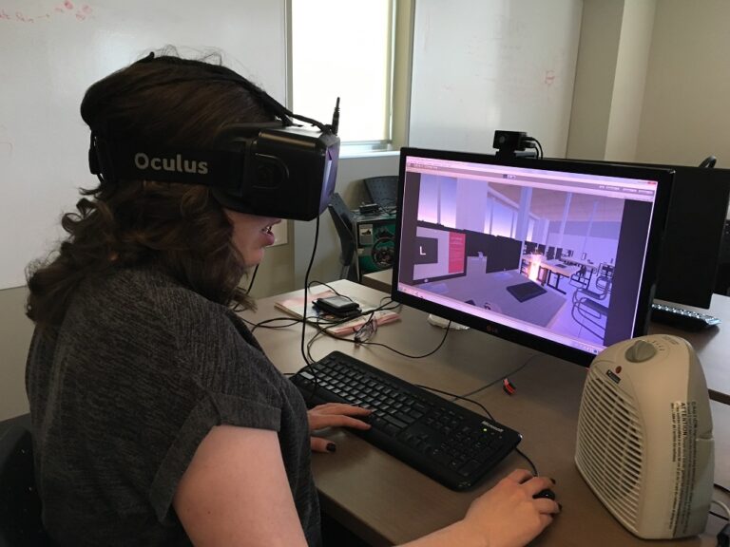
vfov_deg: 48.2
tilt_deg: -16.3
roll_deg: -2.4
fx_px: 612
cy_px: 274
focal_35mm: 29
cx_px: 365
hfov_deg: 61.7
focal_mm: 4.15
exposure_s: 1/30
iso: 125
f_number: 2.2
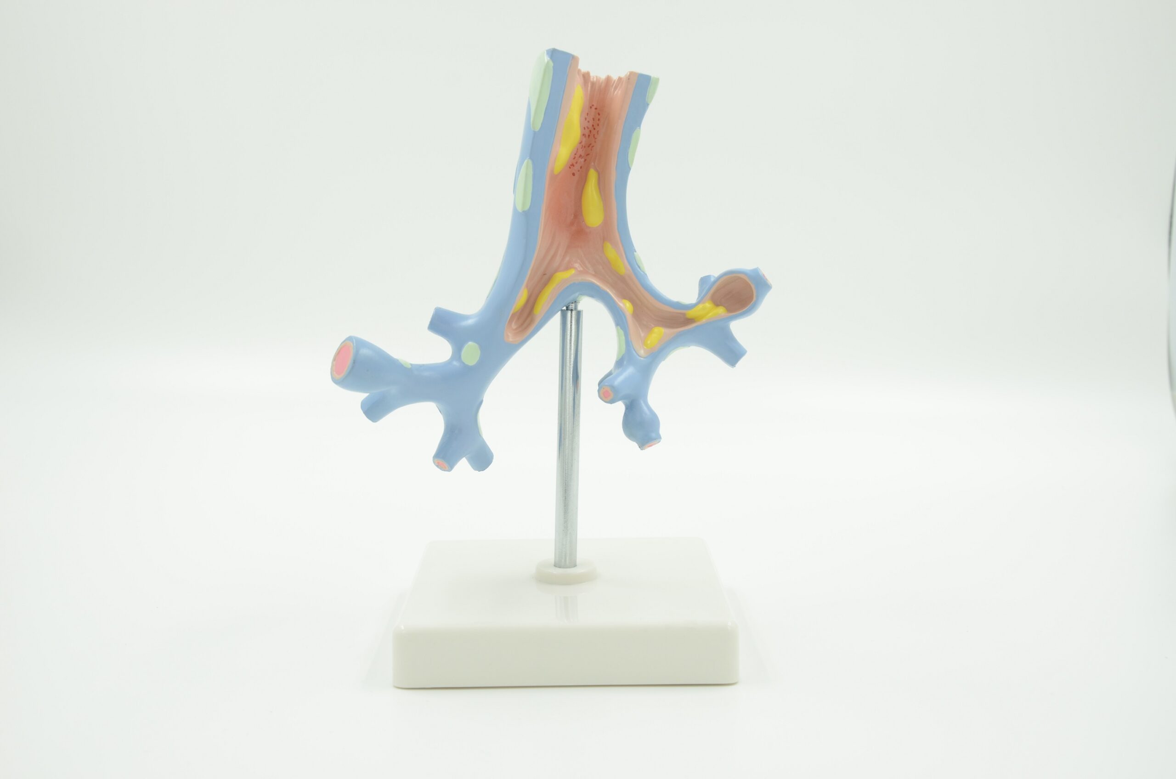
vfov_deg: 29.7
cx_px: 588
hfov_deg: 43.7
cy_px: 390
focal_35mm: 45
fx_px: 1467
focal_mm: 30
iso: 200
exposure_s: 1/60
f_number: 8
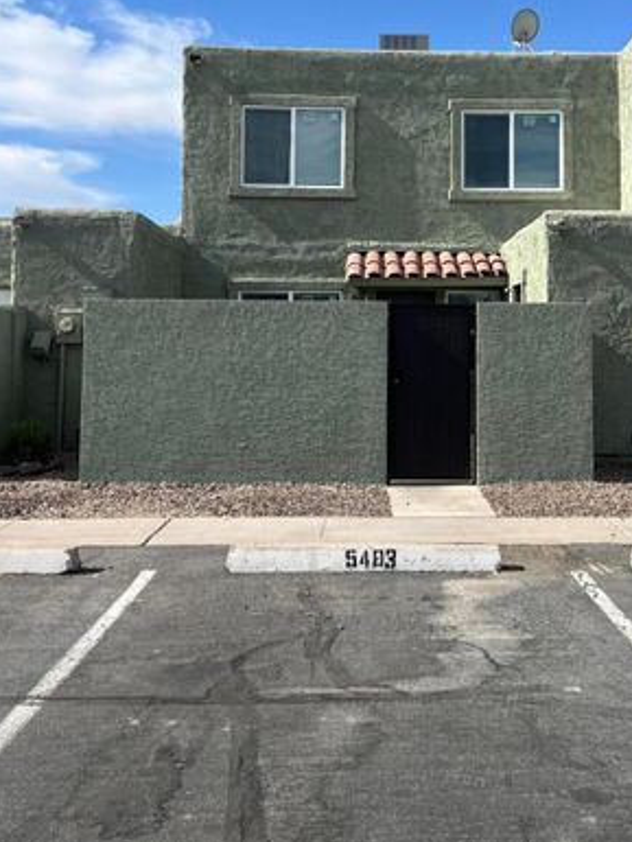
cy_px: 274
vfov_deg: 41.5
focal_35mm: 45
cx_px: 400
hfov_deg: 32.0
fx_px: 1095
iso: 50
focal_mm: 5.7
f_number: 1.5
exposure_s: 1/4274
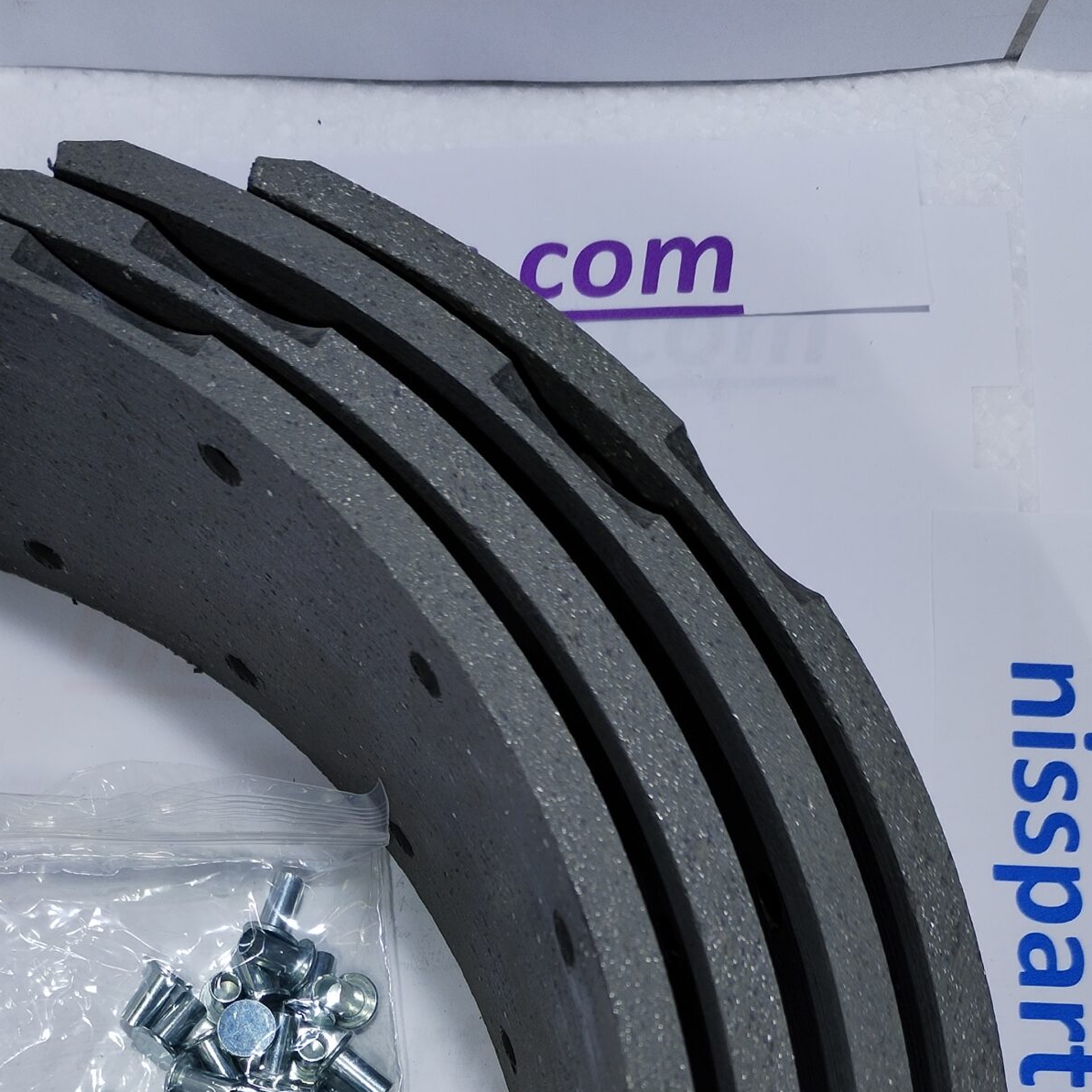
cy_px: 1145
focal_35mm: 55
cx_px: 332
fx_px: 1963
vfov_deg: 28.7
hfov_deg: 30.8
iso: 100
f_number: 1.8
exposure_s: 1/182
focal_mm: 4.75
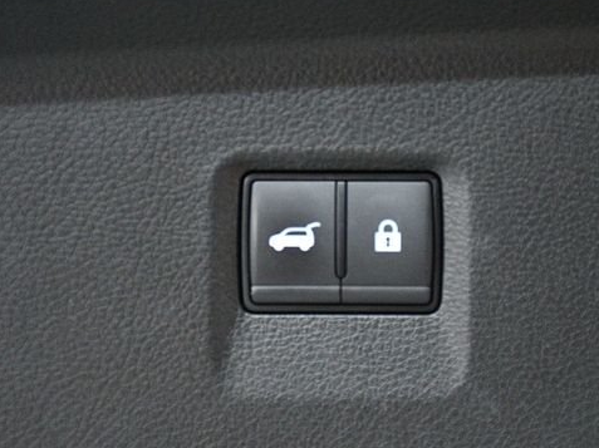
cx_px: 338
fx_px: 2075
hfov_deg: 16.4
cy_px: 253
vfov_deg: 12.3
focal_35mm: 120
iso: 8000
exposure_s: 1/60
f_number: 5
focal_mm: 62
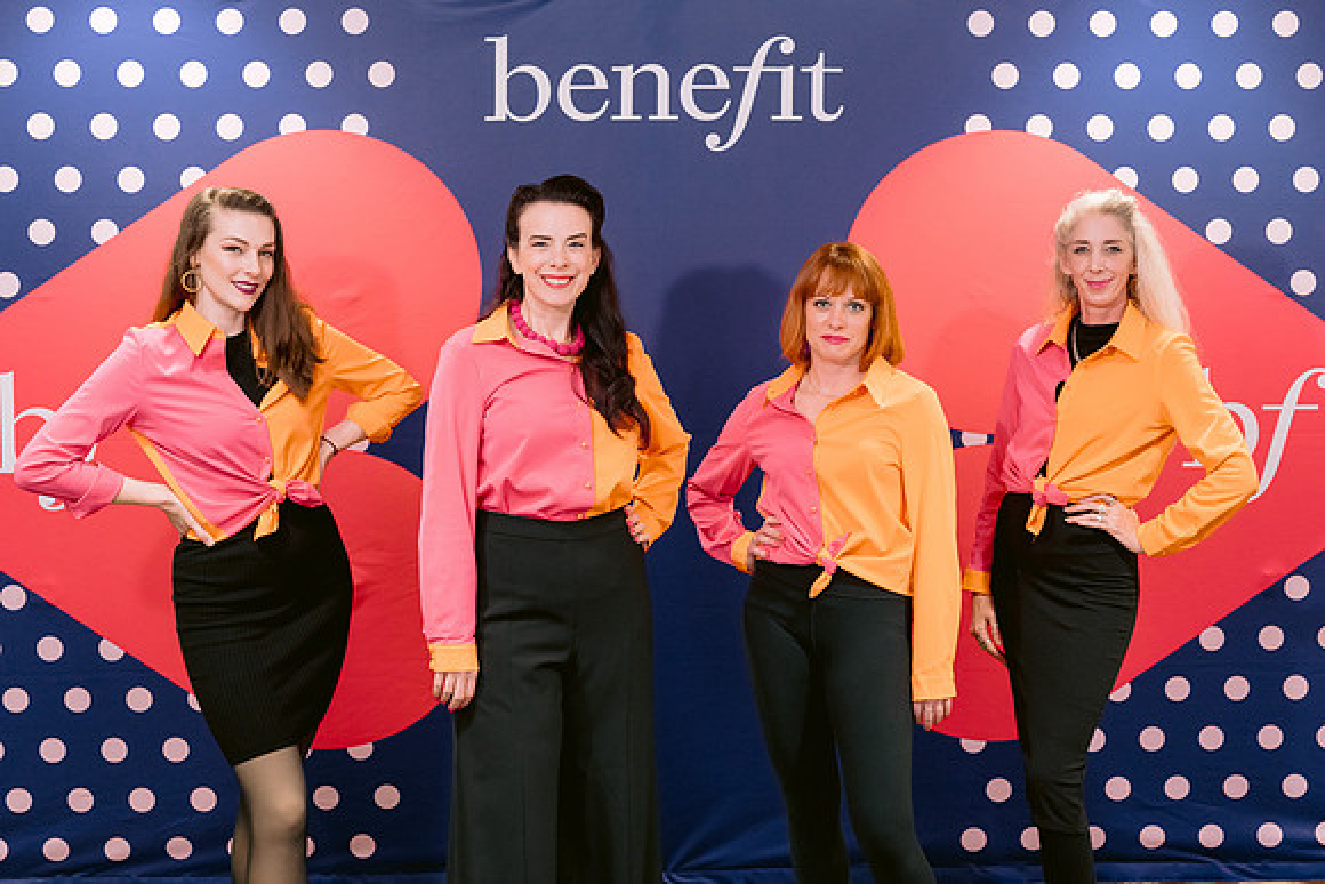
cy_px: 415
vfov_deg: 25.4
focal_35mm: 53
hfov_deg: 37.4
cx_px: 662
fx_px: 1958
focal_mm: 50
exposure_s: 1/60
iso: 800
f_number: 4
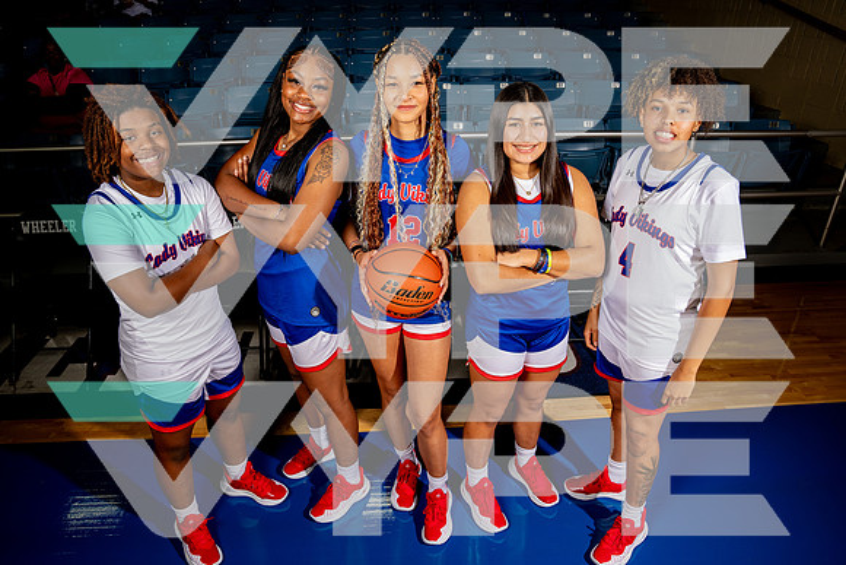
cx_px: 423
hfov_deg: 73.7
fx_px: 564
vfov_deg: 53.2
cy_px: 282
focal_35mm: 24
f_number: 7.1
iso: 250
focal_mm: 24
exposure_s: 1/125
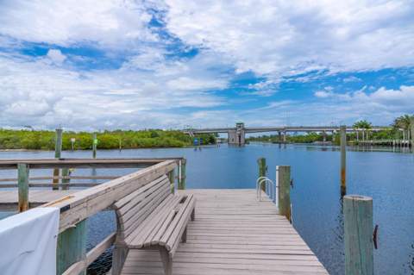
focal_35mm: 25
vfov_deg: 52.1
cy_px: 138
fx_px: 282
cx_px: 207
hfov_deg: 72.6
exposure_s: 1/1000
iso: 100
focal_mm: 24
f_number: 5
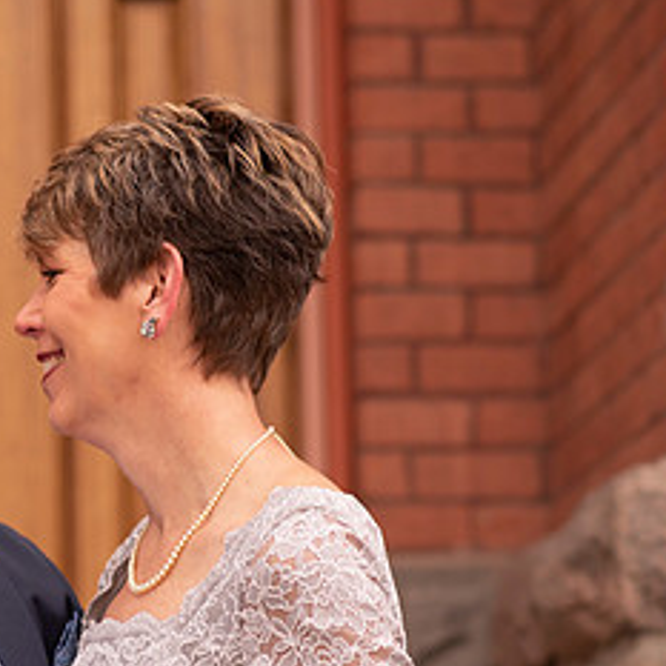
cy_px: 422
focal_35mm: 180
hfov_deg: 9.6
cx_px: -17
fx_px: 3918
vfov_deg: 9.7
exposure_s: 1/125
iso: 100
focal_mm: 85
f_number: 2.5
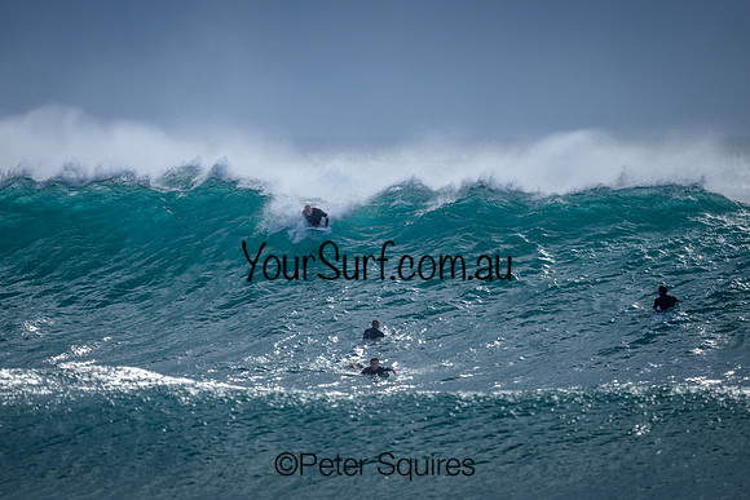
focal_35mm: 800
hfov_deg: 2.6
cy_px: 250
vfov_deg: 1.7
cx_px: 375
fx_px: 16670
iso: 280
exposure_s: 1/2000
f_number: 6.3
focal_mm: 800
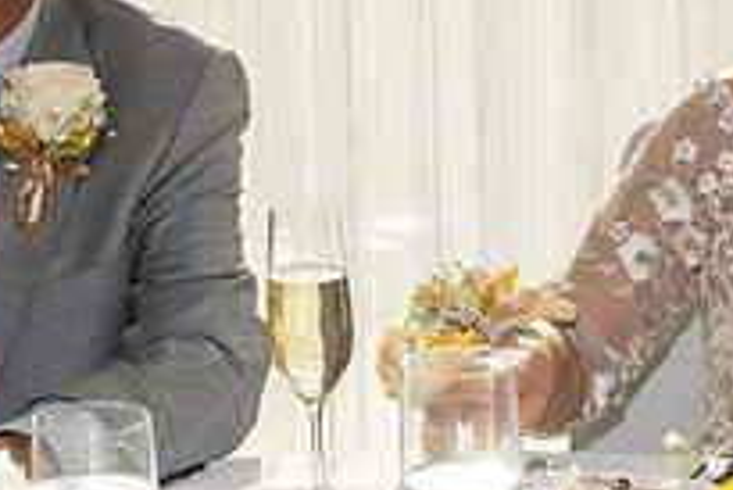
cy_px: 54
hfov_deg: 13.0
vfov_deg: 8.7
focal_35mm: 158
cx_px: 354
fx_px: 3219
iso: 1000
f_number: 5.6
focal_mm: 56
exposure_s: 1/1600
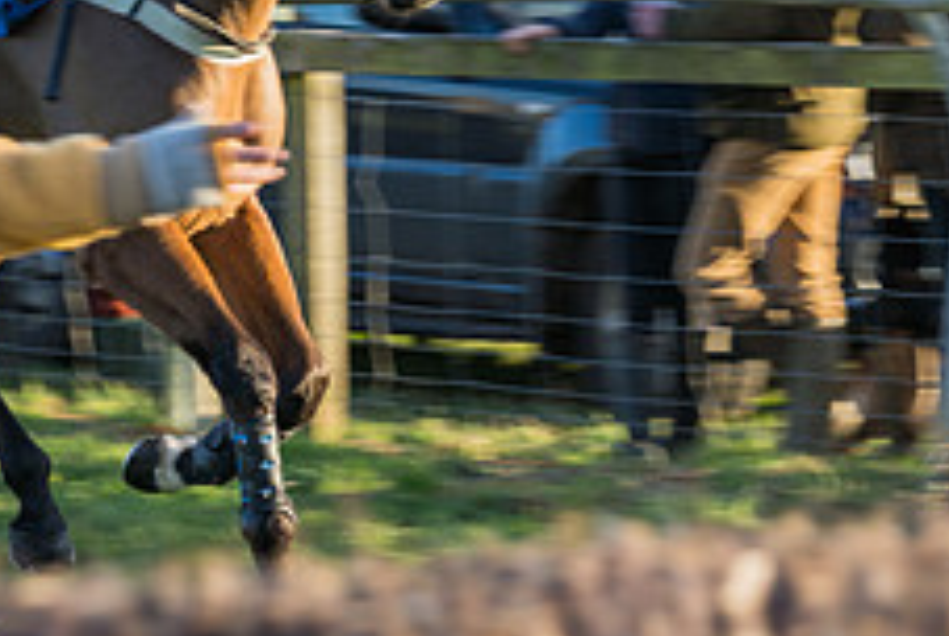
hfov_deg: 7.4
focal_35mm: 278
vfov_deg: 4.9
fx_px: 7338
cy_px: -59
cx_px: 276
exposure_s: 1/200
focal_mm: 107
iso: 200
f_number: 5.6
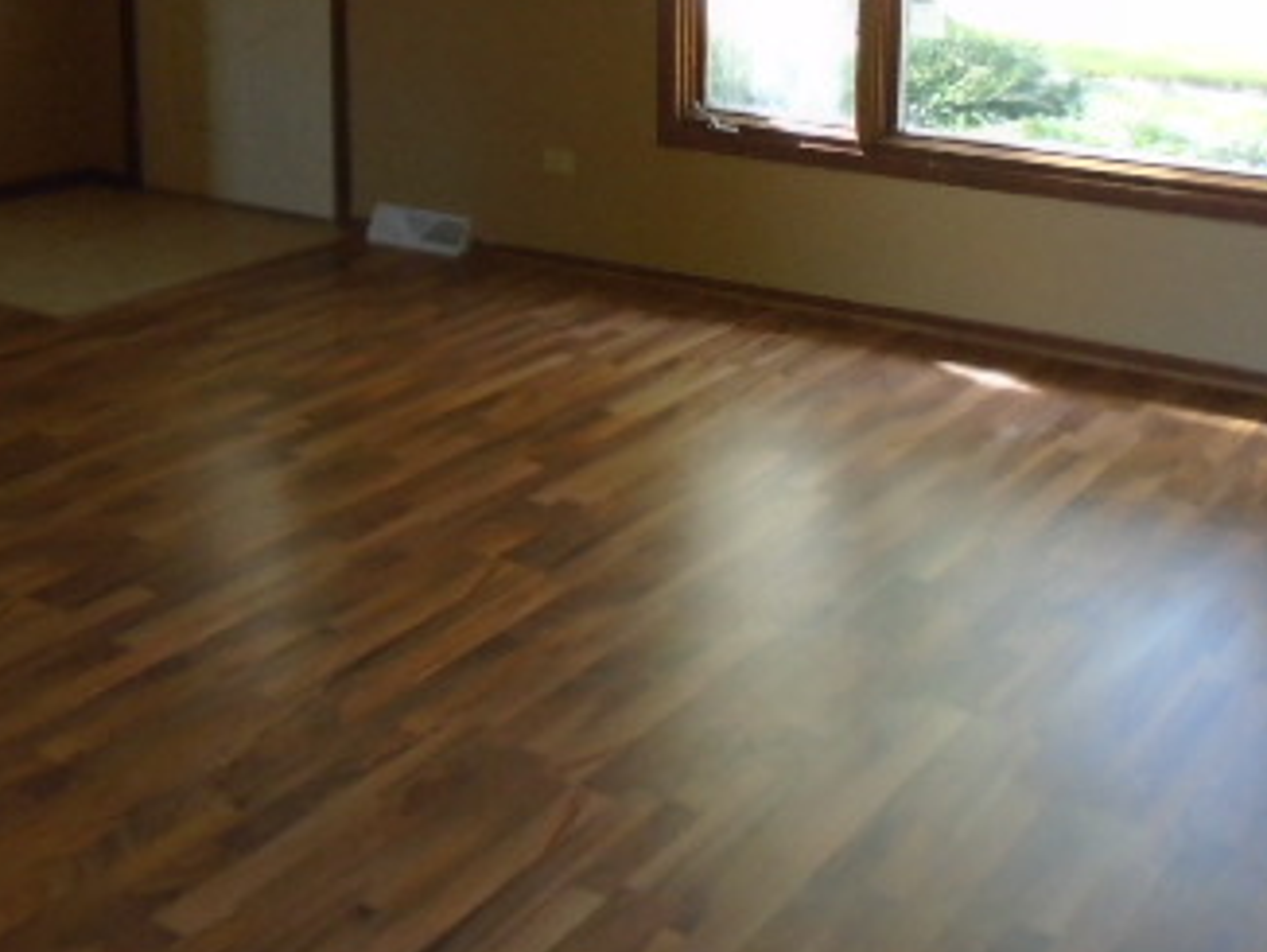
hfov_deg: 37.3
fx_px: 1868
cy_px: 132
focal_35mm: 51
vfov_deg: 27.7
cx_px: 762
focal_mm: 4.6
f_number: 3.2
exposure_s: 1/40
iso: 250
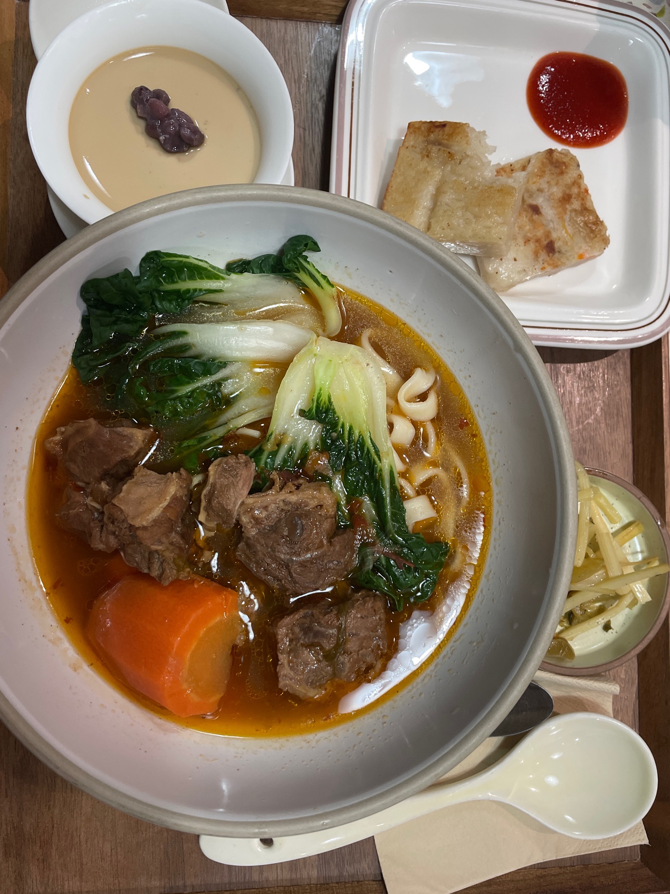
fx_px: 671
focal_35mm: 26
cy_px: 447
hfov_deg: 53.1
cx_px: 335
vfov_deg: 67.3
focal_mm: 4.2
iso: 160
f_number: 1.6
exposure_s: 1/57
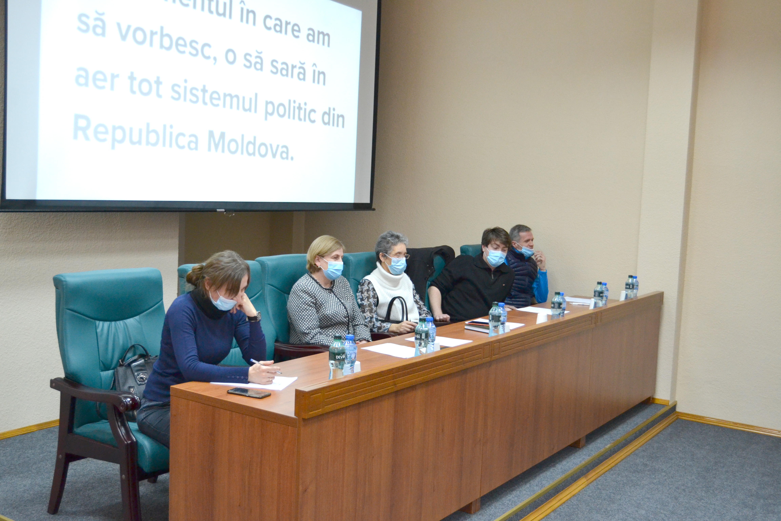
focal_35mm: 39
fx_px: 846
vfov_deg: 34.2
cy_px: 260
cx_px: 390
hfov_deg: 49.6
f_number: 4
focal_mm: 26
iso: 1250
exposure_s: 1/60
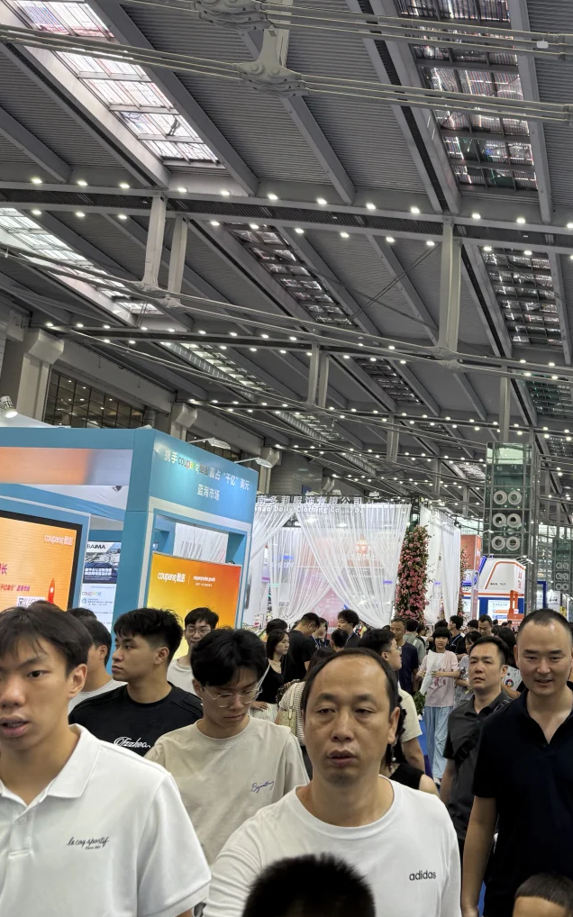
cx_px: 532
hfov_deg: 33.2
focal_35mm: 36
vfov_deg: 54.0
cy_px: 436
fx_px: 900
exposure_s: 1/100
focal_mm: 6.76
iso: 80
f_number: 1.78
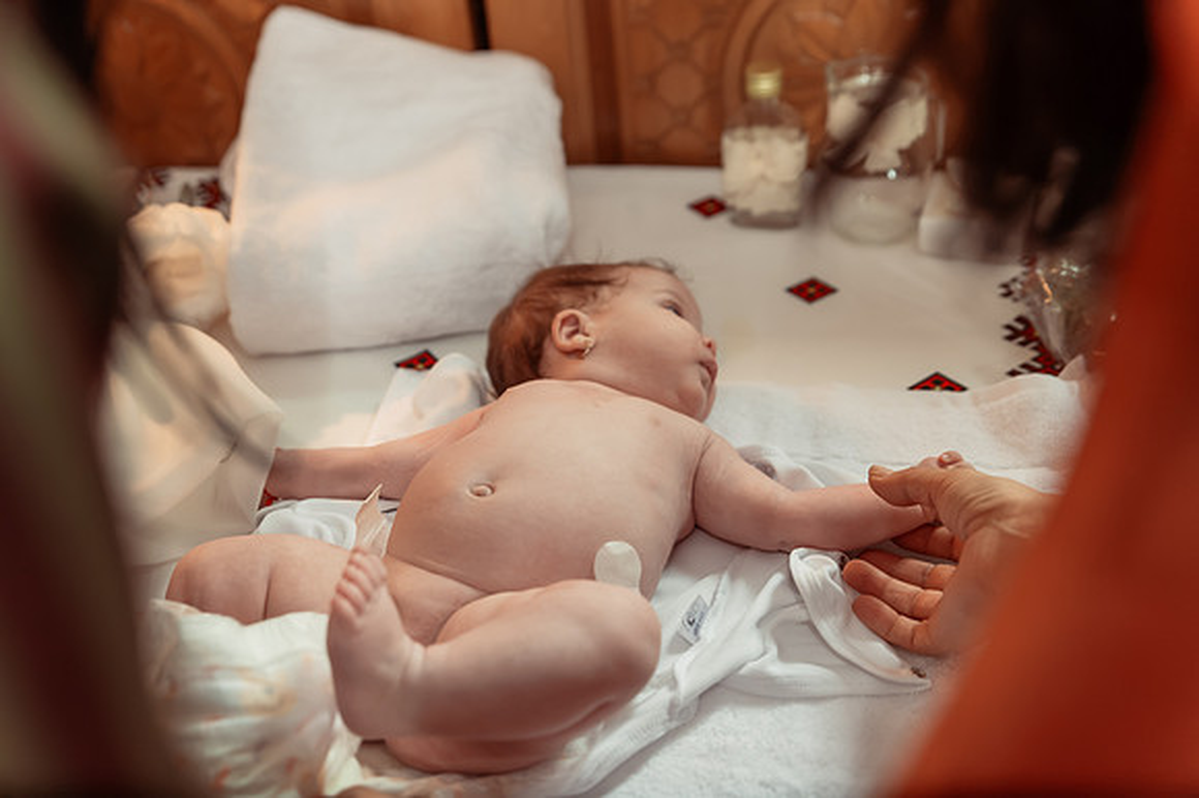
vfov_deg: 29.2
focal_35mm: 46
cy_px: 399
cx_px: 600
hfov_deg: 42.8
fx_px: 1531
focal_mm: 46
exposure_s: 1/250
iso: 2000
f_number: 3.5
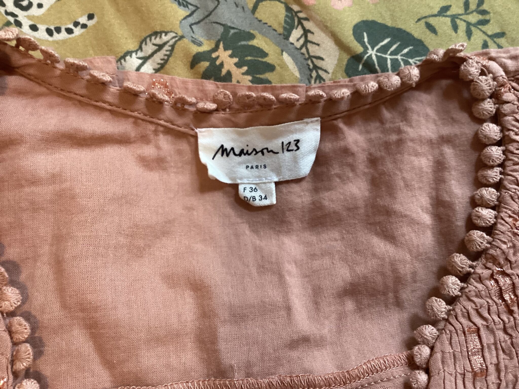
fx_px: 465
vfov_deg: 45.4
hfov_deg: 58.4
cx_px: 260
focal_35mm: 31
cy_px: 194
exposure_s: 1/50
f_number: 2.4
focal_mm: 3.3
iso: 250
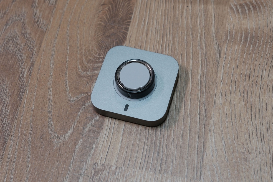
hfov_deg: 54.4
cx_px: 136
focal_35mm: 35
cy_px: 91
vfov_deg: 37.9
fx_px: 265
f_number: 3.2
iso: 500
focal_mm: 23
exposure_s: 1/90
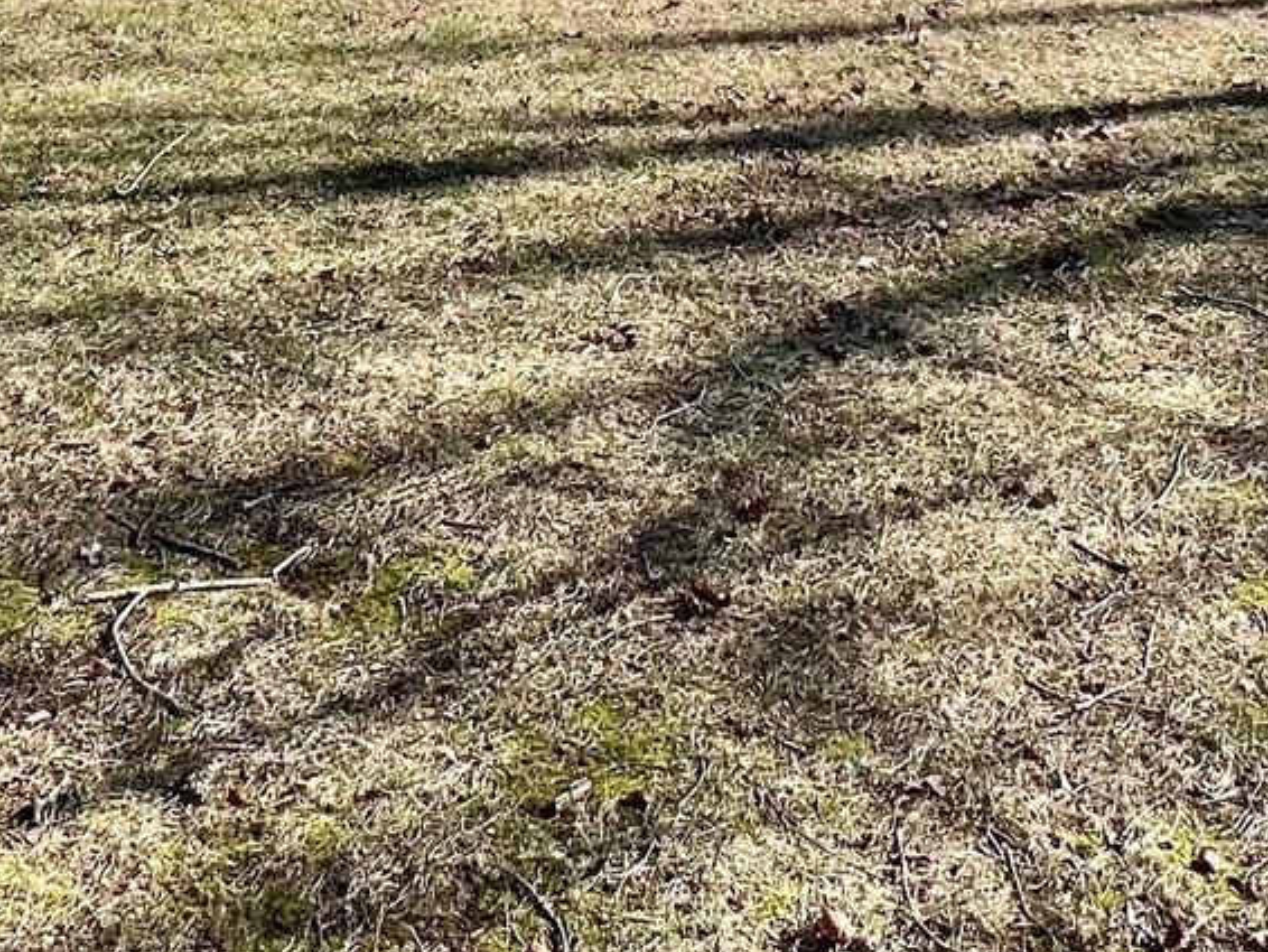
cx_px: 623
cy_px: -363
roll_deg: -0.7
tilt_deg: +3.8
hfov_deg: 40.4
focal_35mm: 47
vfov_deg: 25.5
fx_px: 1722
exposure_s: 1/1064
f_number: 1.8
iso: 32
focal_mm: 1.57
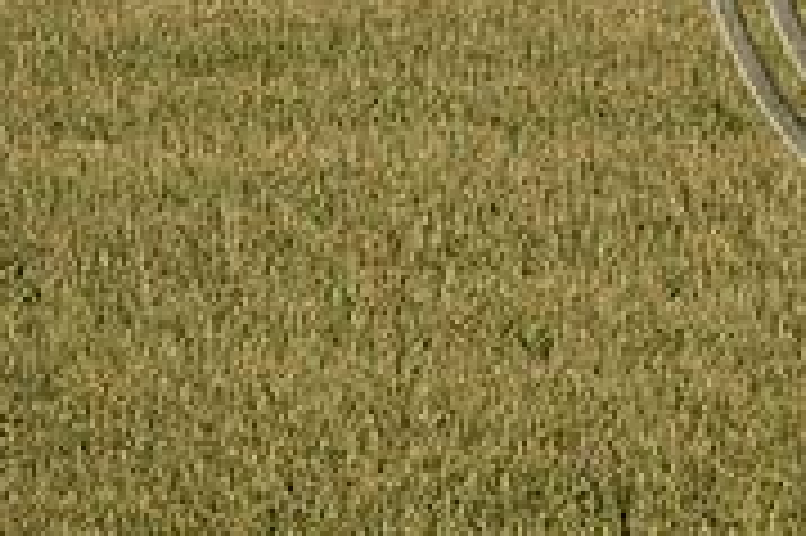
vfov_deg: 2.1
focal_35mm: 648
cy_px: -198
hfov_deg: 3.2
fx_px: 14494
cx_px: 1108
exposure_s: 1/1250
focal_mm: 200
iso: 280
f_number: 5
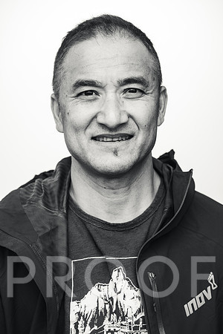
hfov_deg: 17.9
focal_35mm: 76
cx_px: 112
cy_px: 167
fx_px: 706
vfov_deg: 26.7
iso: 100
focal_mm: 76
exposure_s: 1/250
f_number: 4.5
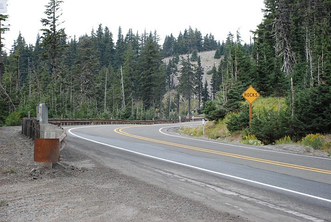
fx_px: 801
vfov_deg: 15.8
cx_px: 166
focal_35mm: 87
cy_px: 111
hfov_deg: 23.3
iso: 1600
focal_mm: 58
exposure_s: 1/2500
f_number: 5.3
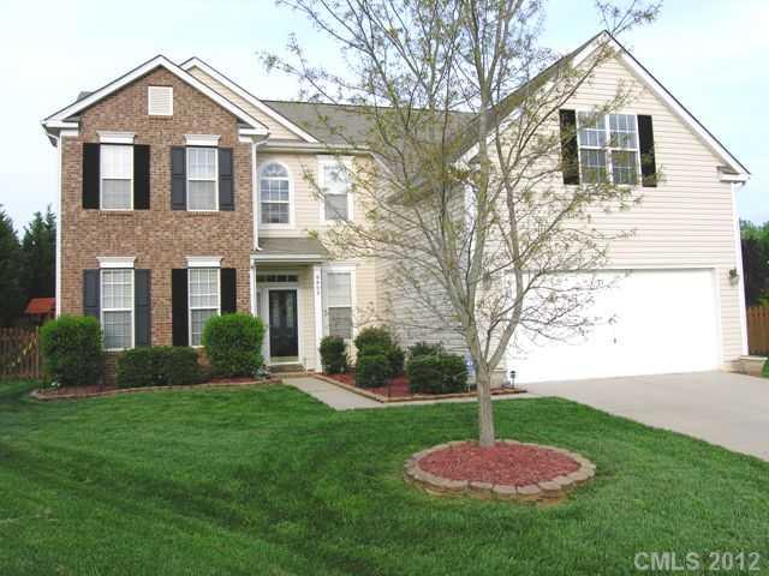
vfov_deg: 44.2
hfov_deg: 56.8
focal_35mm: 32
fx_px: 711
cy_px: 288
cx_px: 384
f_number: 5.1
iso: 50
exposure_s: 1/150
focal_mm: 8.1
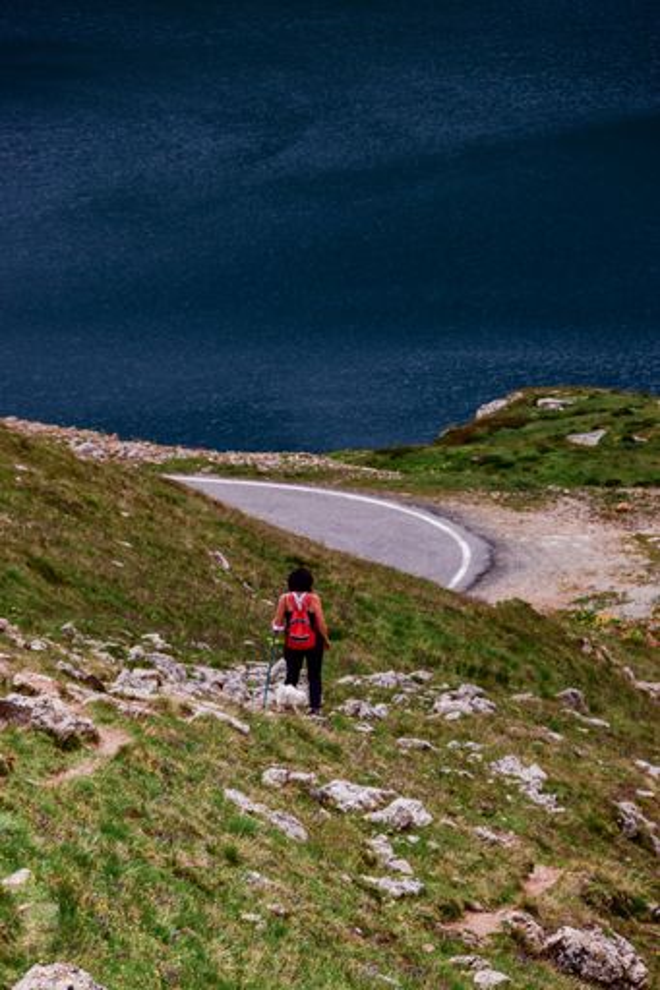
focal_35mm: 232
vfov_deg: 8.9
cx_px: 330
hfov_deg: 5.9
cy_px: 495
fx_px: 6398
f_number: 5.6
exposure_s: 1/1000
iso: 125
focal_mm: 155
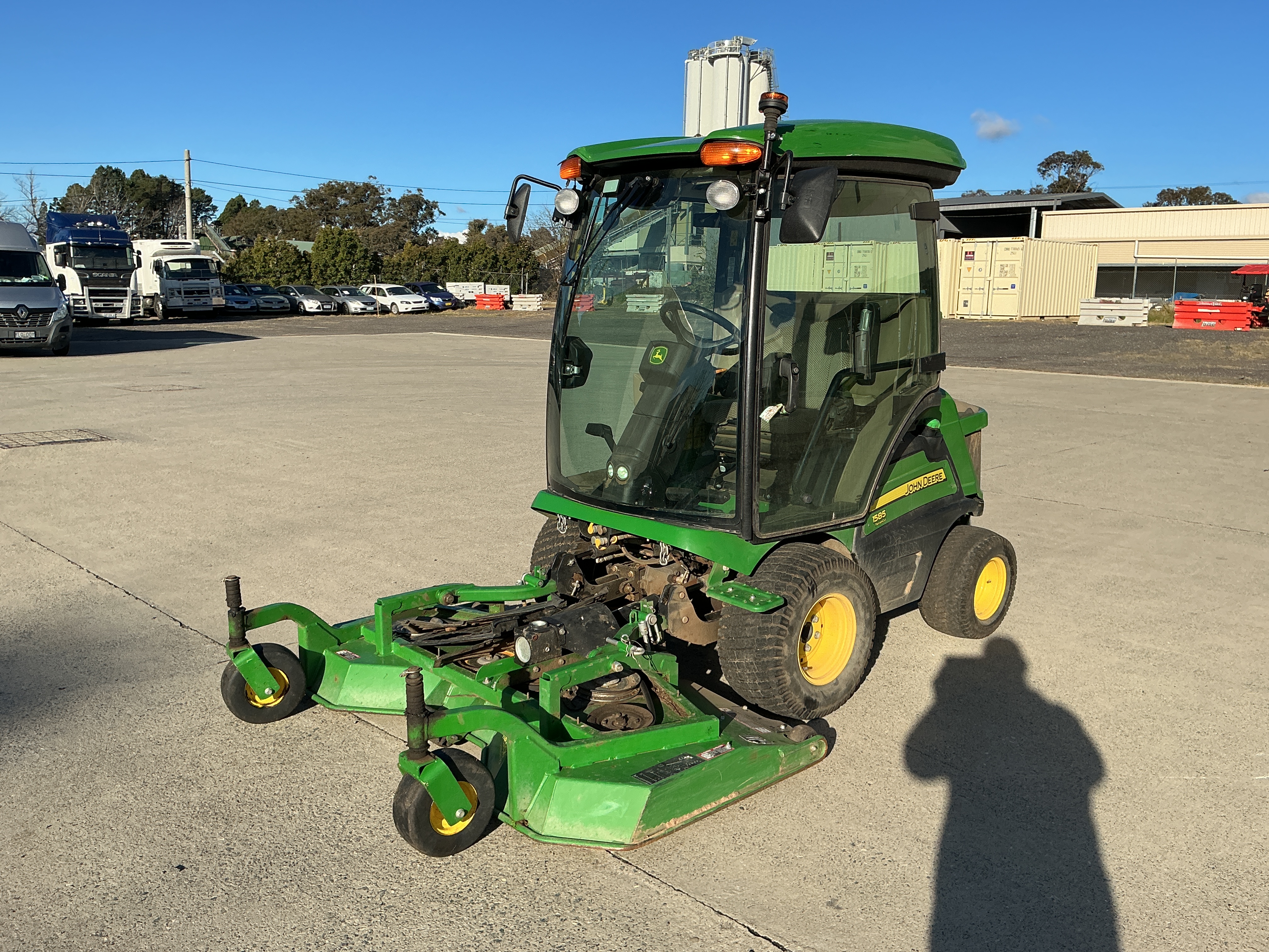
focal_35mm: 29
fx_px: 1063
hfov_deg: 61.7
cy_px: 476
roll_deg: -2.5
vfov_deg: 48.2
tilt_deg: -8.3
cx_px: 634
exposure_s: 1/1984
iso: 25
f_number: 1.8
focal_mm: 3
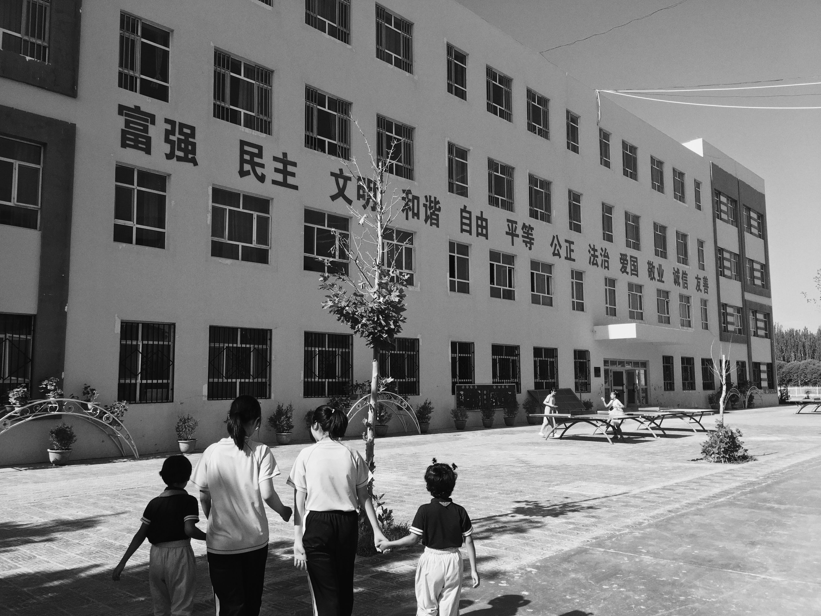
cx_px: 410
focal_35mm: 29
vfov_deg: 48.2
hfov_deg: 61.7
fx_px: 688
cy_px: 308
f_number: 2.2
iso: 25
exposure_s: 1/1451
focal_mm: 4.15
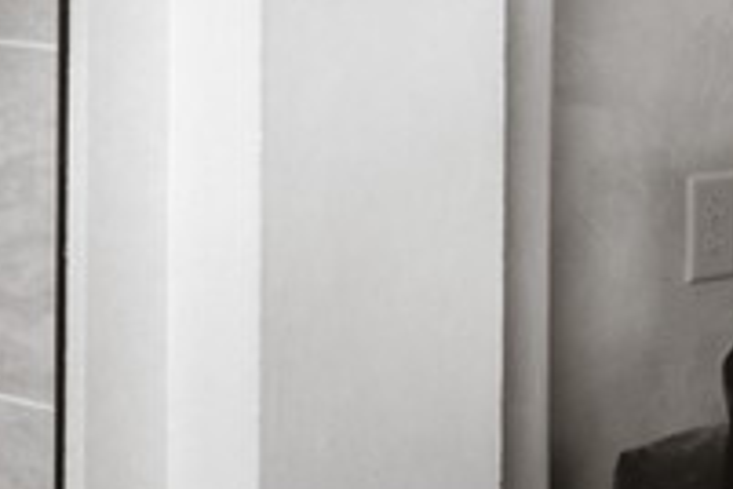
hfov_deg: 14.1
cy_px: -104
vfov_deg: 10.1
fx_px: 2708
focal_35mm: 133
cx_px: 1192
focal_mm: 35
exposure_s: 1/250
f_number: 2
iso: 800
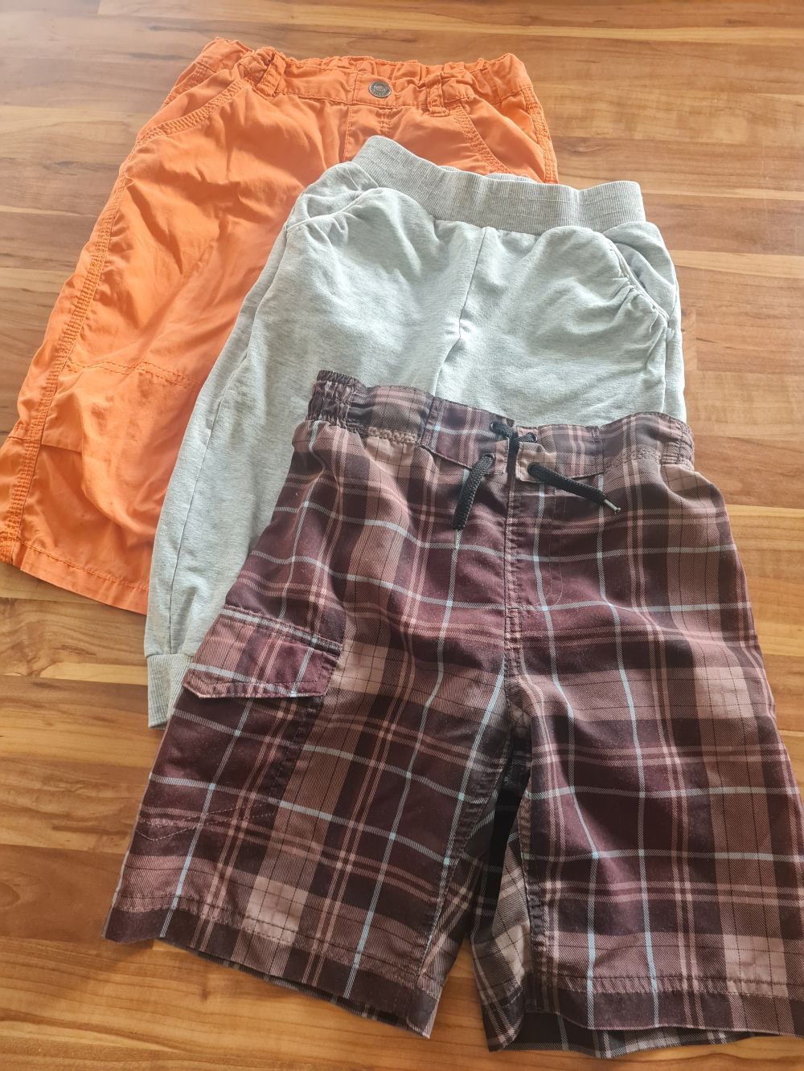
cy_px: 536
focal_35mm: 26
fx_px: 805
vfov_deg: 67.3
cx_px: 402
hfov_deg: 53.1
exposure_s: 1/100
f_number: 1.8
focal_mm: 5.4
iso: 250
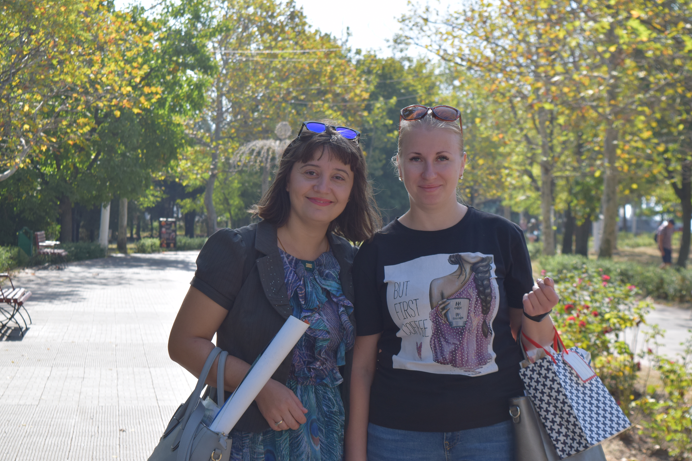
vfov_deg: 16.4
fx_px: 1605
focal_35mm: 84
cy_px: 233
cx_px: 348
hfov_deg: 24.3
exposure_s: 1/320
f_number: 9
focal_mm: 55
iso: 200
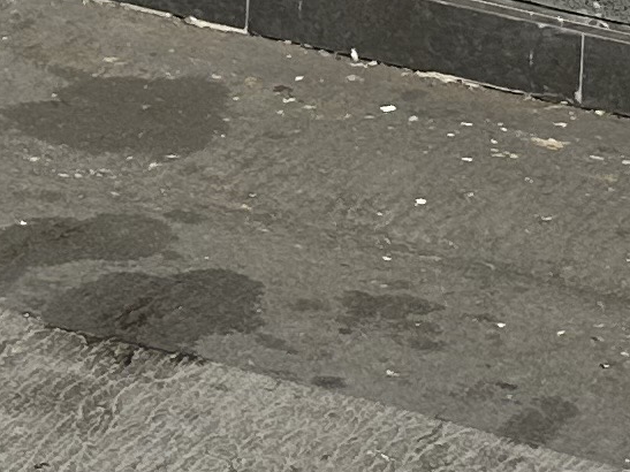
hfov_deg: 10.9
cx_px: -235
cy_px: -1253
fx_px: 3221
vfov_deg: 6.9
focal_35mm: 177
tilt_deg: +4.1
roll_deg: -2.6
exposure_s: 1/238
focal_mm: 6.86
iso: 64
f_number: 1.78
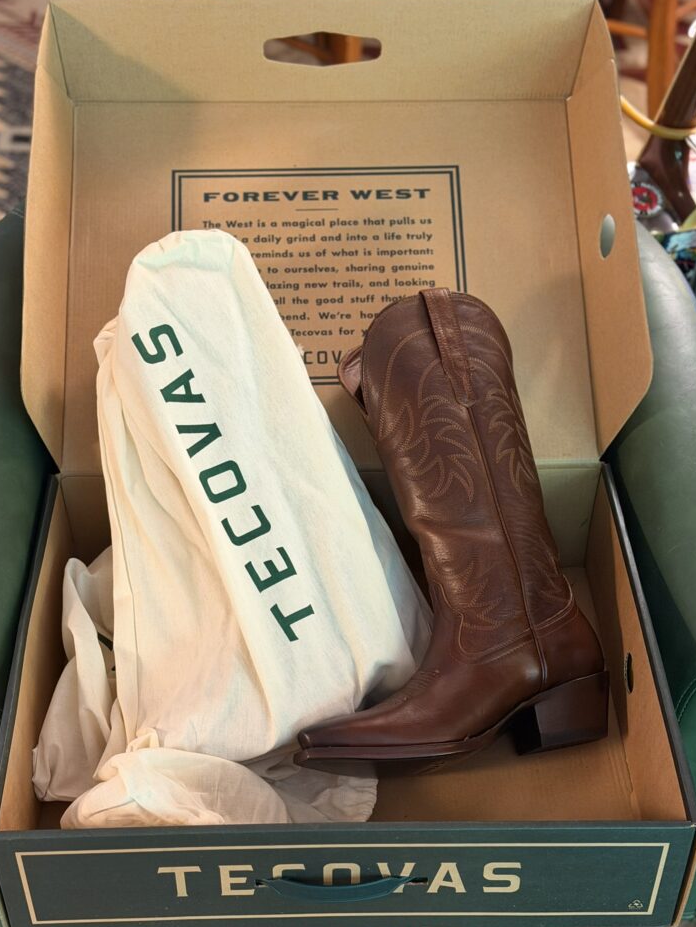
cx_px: 323
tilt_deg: -41.2
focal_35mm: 53
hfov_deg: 27.5
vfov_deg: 36.1
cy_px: 488
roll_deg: -0.4
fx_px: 1420
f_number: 1.78
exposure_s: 1/40
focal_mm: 6.76
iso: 400
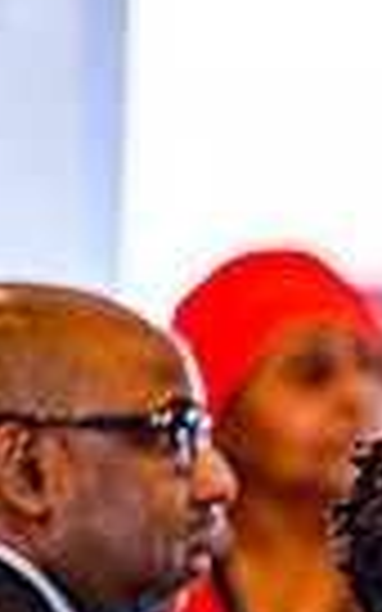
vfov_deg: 3.6
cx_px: 1526
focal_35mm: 587
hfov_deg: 2.2
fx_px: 9778
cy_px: 994
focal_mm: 105
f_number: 1.8
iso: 250
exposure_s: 1/125
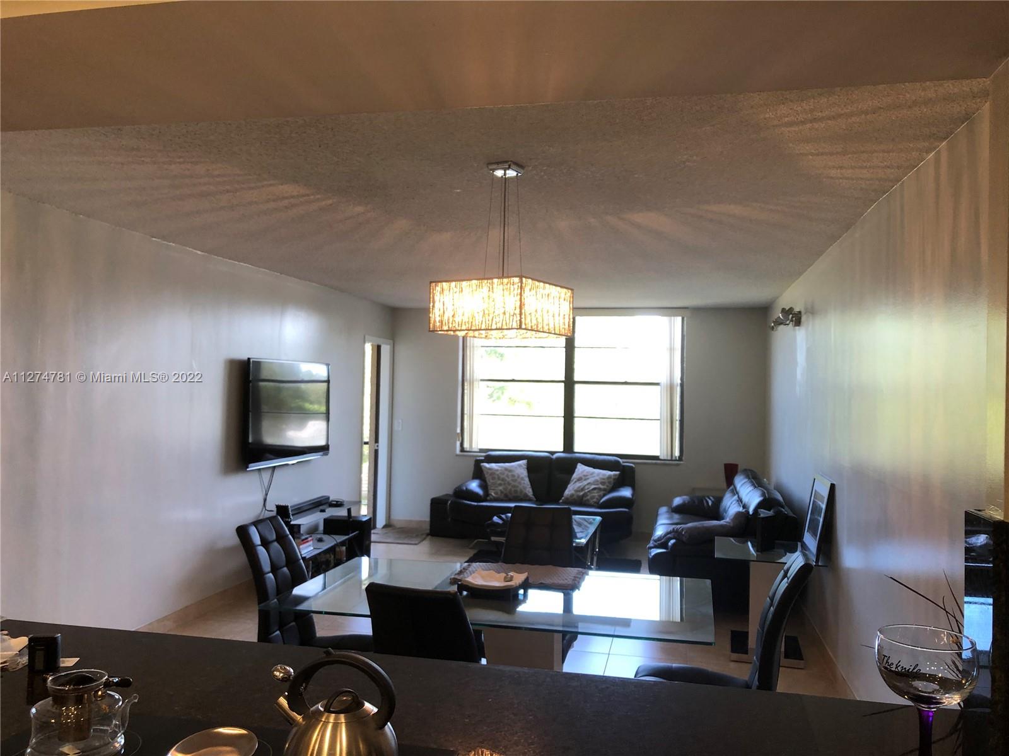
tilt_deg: +1.3
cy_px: 378
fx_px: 816
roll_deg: -2.1
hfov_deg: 63.4
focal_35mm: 28
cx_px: 504
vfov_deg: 49.7
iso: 25
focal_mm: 3.99
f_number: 1.8
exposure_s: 1/40
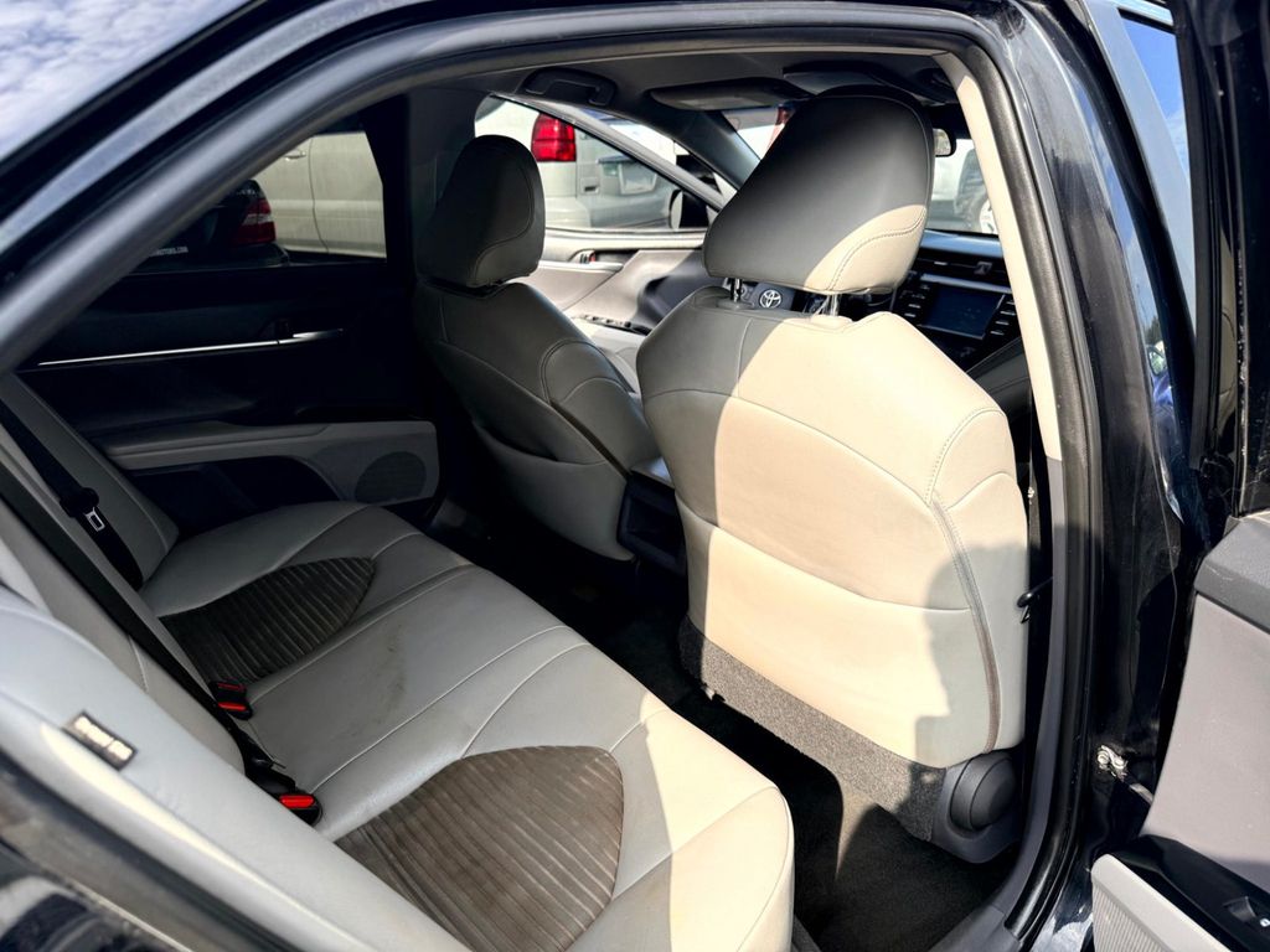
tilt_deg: -21.6
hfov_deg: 71.6
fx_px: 881
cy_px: 476
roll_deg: -0.3
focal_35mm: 24
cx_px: 635
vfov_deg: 56.8
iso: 80
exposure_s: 1/1156
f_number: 1.78
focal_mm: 6.76
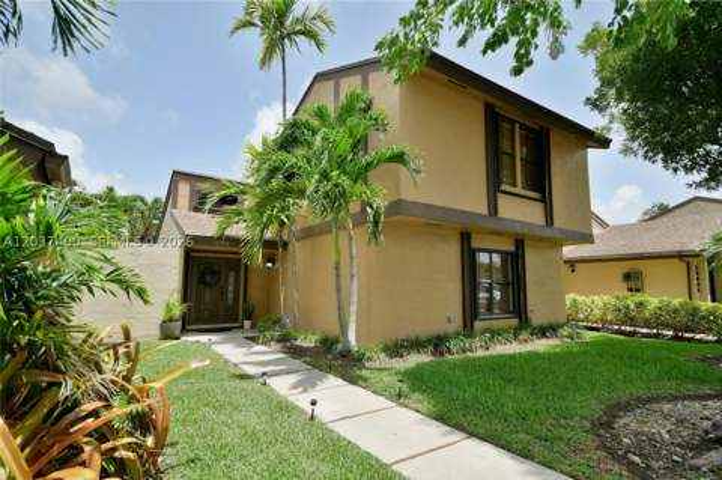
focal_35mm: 20
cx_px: 361
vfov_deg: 63.1
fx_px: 391
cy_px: 240
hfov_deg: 85.5
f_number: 7.1
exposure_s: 1/200
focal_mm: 13
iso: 100
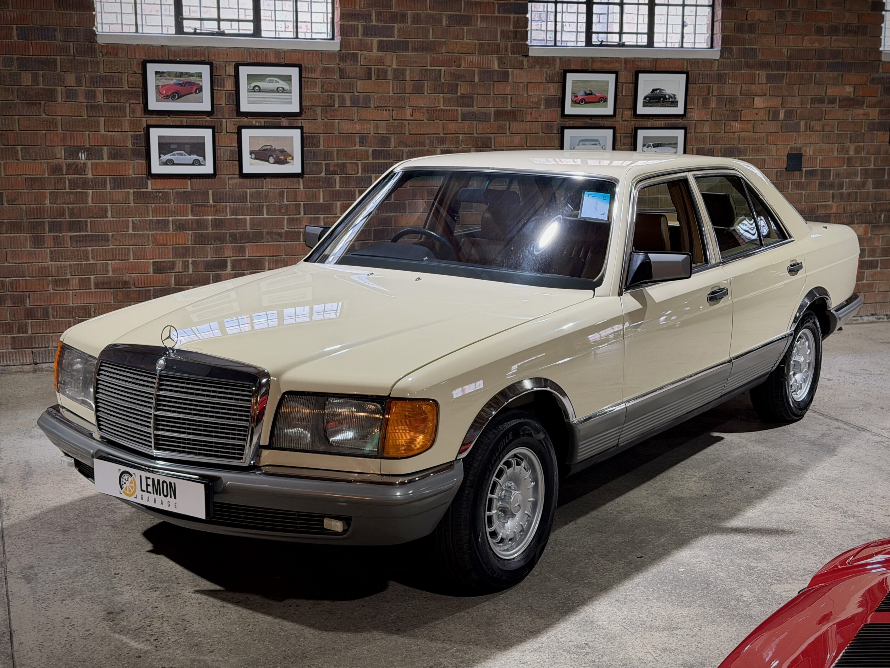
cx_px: 451
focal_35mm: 49
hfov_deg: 38.9
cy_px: 336
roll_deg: -0.6
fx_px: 1260
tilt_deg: -10.3
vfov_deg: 29.7
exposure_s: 1/50
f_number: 1.78
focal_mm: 6.76
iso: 160
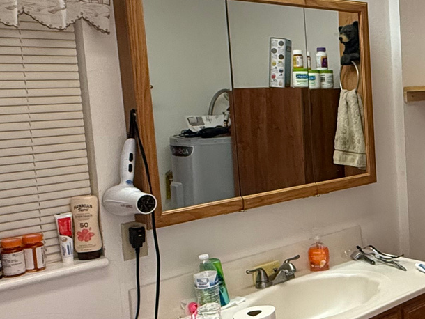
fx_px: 577
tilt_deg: -5.1
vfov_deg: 30.9
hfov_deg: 35.4
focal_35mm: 47
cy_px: 150
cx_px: 453
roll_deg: +2.5
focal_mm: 2.22
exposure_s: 1/120
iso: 320
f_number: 2.2
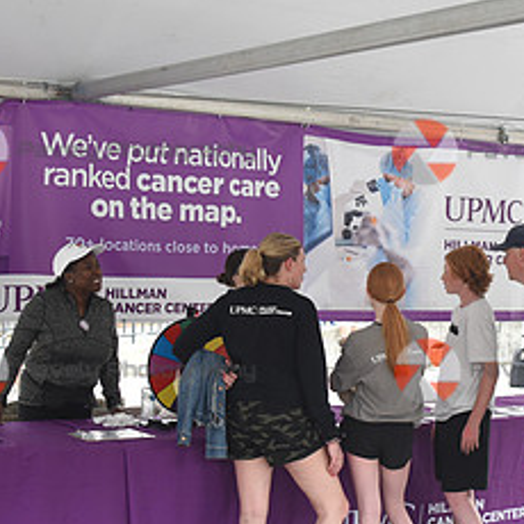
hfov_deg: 23.0
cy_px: 295
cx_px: 344
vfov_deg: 23.0
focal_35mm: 75
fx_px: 1284
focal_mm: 35
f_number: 5
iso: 1600
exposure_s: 1/500
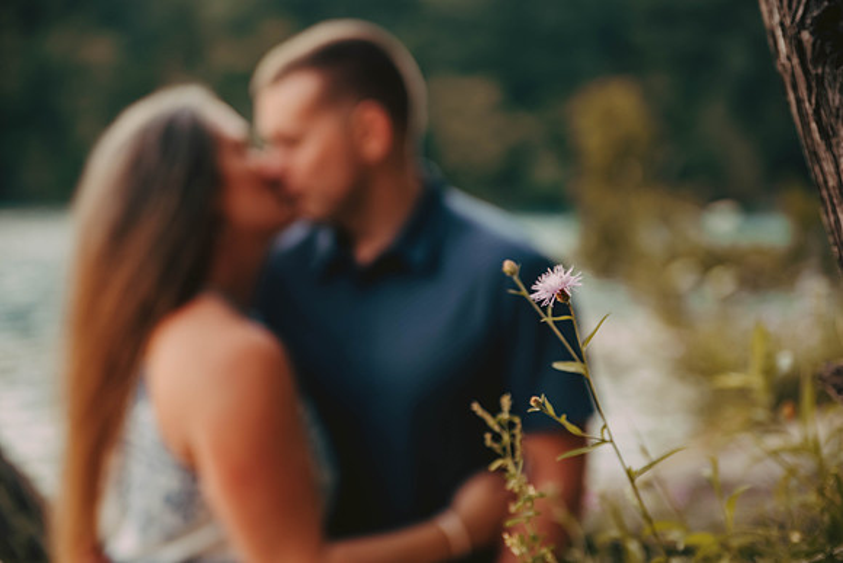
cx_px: 422
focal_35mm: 75
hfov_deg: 27.0
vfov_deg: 18.2
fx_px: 1757
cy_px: 282
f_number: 2.8
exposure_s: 1/250
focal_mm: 75
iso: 640
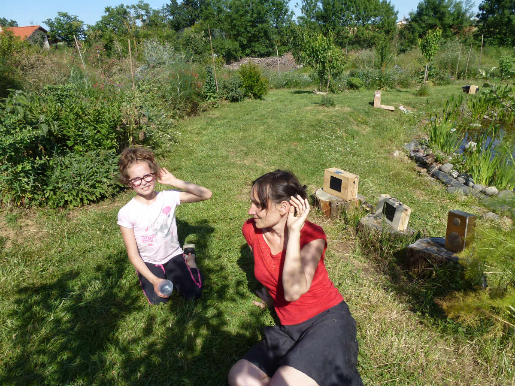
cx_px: 258
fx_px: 357
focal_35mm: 24
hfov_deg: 71.6
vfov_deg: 56.8
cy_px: 193
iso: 100
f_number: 4
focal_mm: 4.3
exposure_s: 1/640
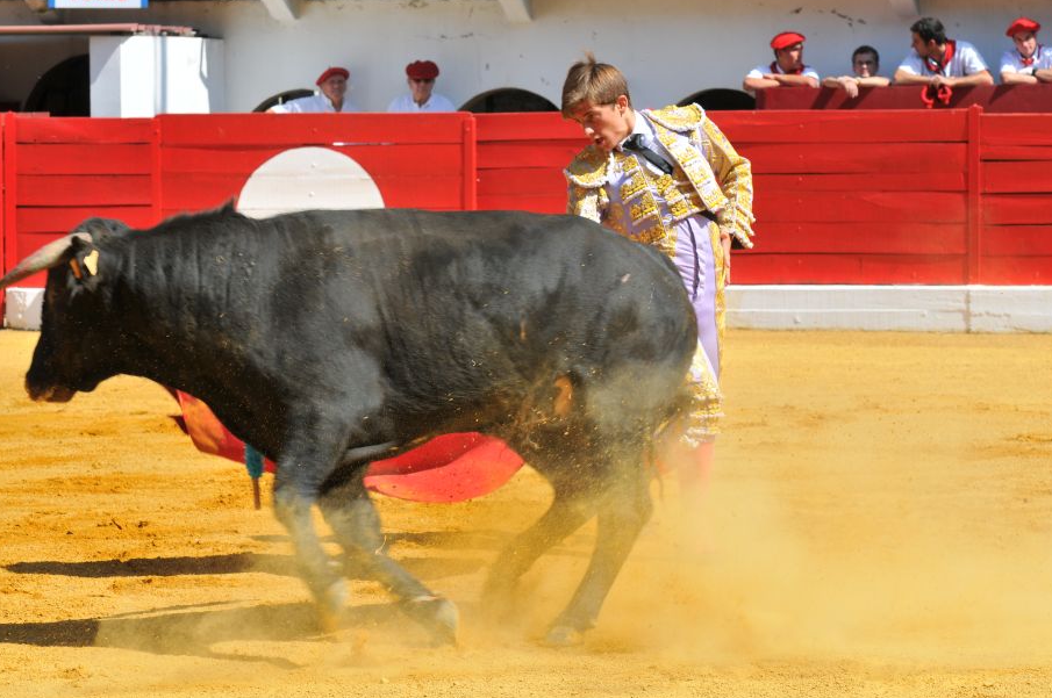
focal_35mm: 146
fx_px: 4261
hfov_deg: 14.1
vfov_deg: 9.4
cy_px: 354
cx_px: 566
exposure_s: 1/350
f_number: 8
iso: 200
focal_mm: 86
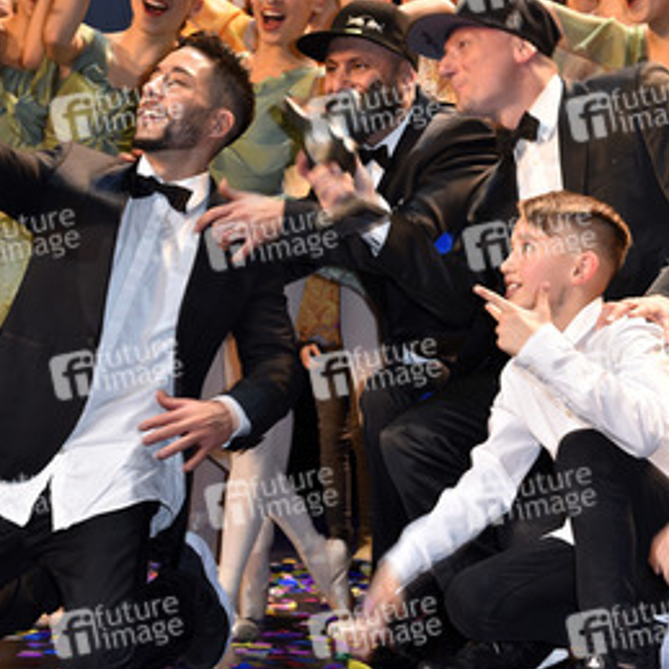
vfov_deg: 15.7
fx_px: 2427
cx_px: 306
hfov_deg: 15.7
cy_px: 305
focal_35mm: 111
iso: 800
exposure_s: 1/50
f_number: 5.6
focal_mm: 75
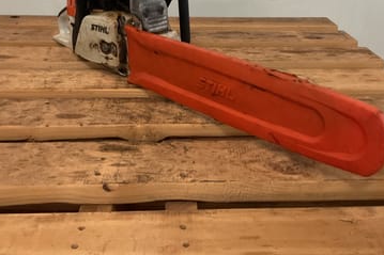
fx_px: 448
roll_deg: -0.1
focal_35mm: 42
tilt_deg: -19.5
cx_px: 199
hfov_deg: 46.4
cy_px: 62
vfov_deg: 31.3
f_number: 1.8
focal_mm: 3
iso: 320
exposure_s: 1/33
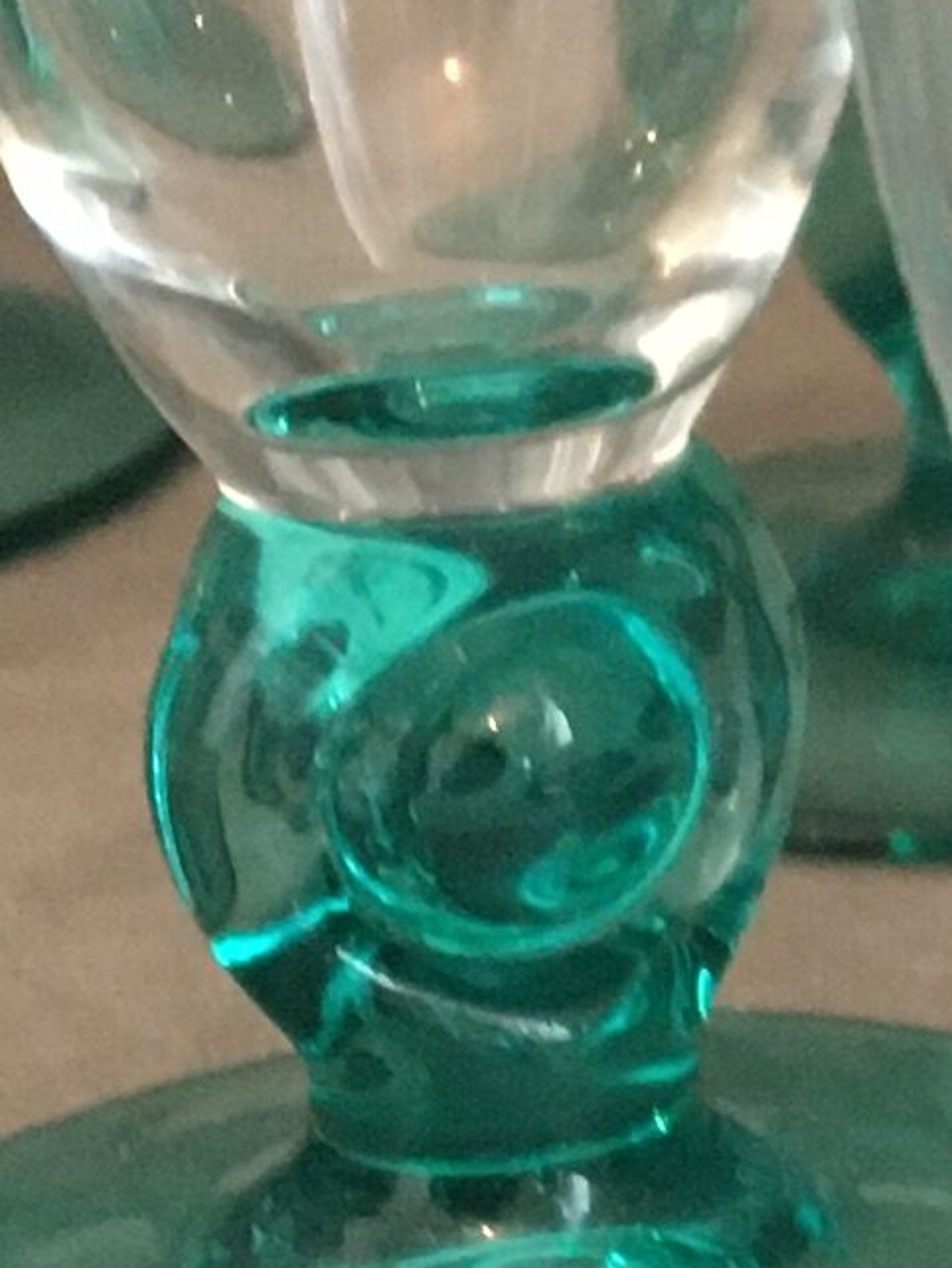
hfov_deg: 7.8
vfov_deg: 10.8
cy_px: 198
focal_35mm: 182
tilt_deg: -16.6
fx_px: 6669
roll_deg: +0.3
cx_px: 2007
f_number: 2.2
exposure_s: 1/20
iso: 200
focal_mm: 4.15
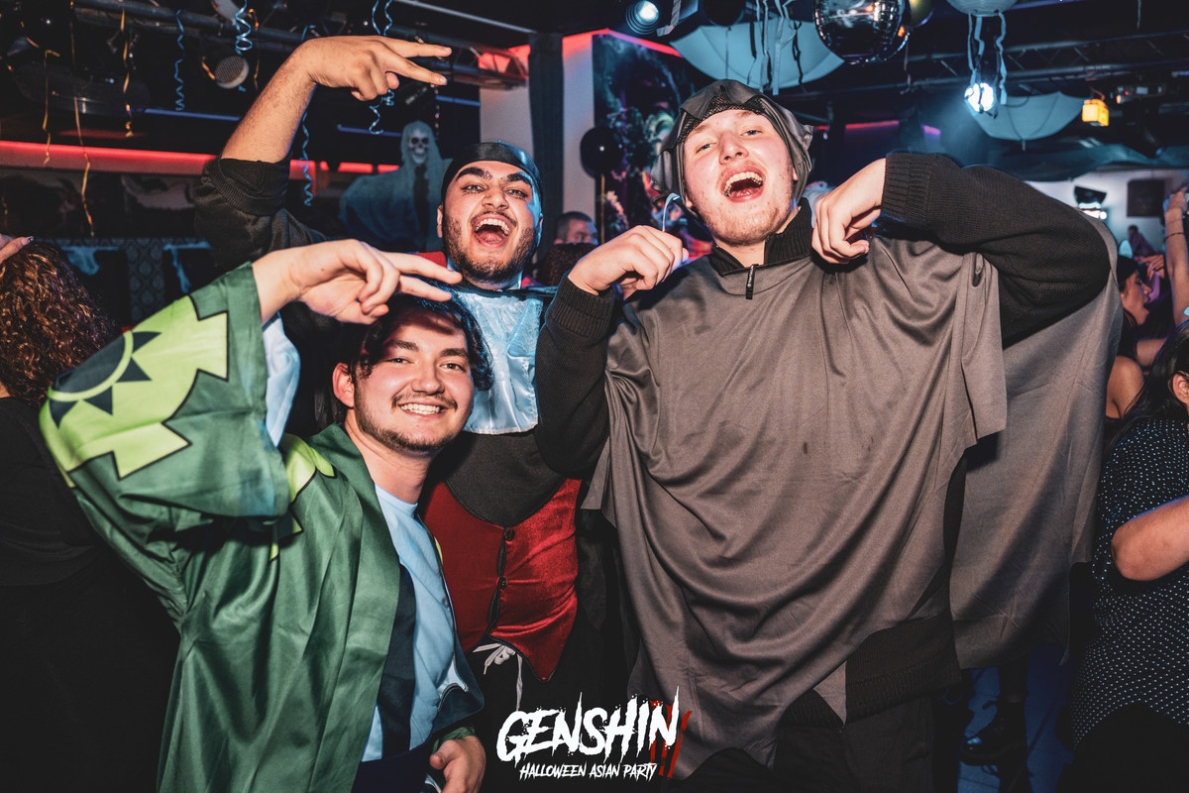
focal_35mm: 27
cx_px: 670
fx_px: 894
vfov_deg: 47.8
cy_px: 364
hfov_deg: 67.0
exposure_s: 1/50
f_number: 2.8
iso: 1250
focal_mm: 24
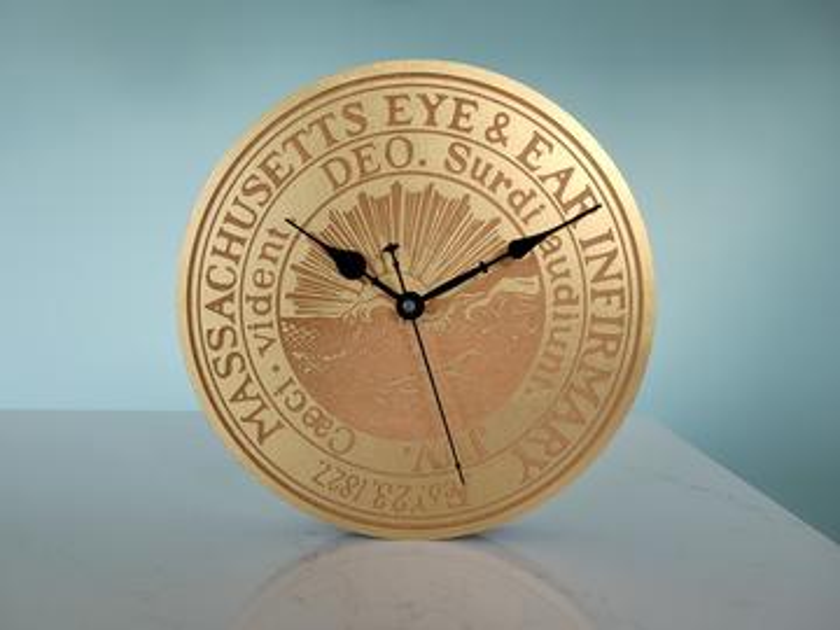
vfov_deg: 53.1
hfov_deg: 67.3
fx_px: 631
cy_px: 315
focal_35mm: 26
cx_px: 420
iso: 200
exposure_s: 1/120
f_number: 1.8
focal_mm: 5.4
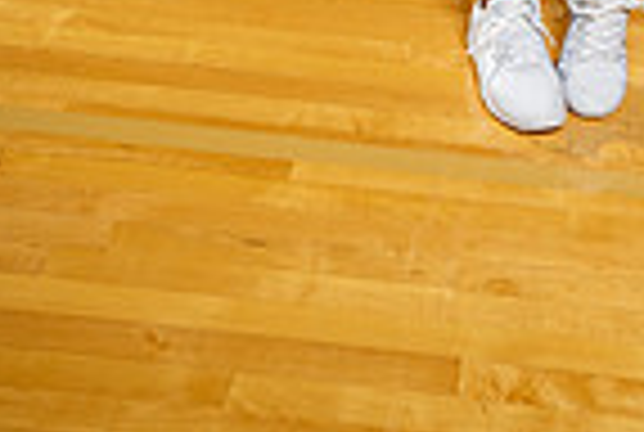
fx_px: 2026
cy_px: -567
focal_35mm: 113
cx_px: 509
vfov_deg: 10.6
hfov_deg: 17.9
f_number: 5.6
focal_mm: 36
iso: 200
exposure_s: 1/250
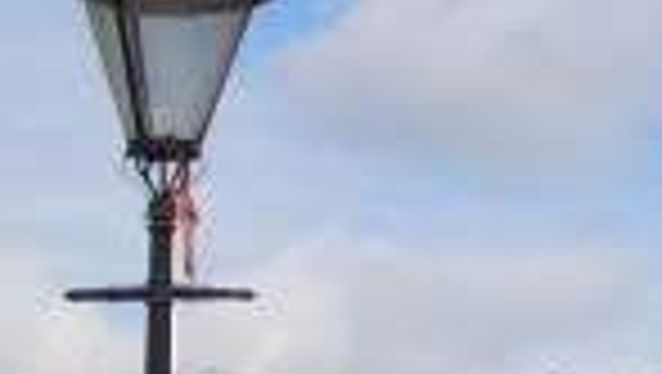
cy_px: 572
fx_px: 4586
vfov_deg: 4.6
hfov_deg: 8.0
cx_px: 1225
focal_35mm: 261
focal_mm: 11.4
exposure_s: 1/500
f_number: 5.6
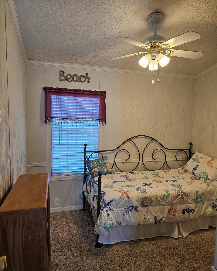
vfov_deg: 70.3
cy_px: 142
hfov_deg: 58.8
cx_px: 108
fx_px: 193
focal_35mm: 24
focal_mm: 6.3
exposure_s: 1/120
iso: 125
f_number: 1.7
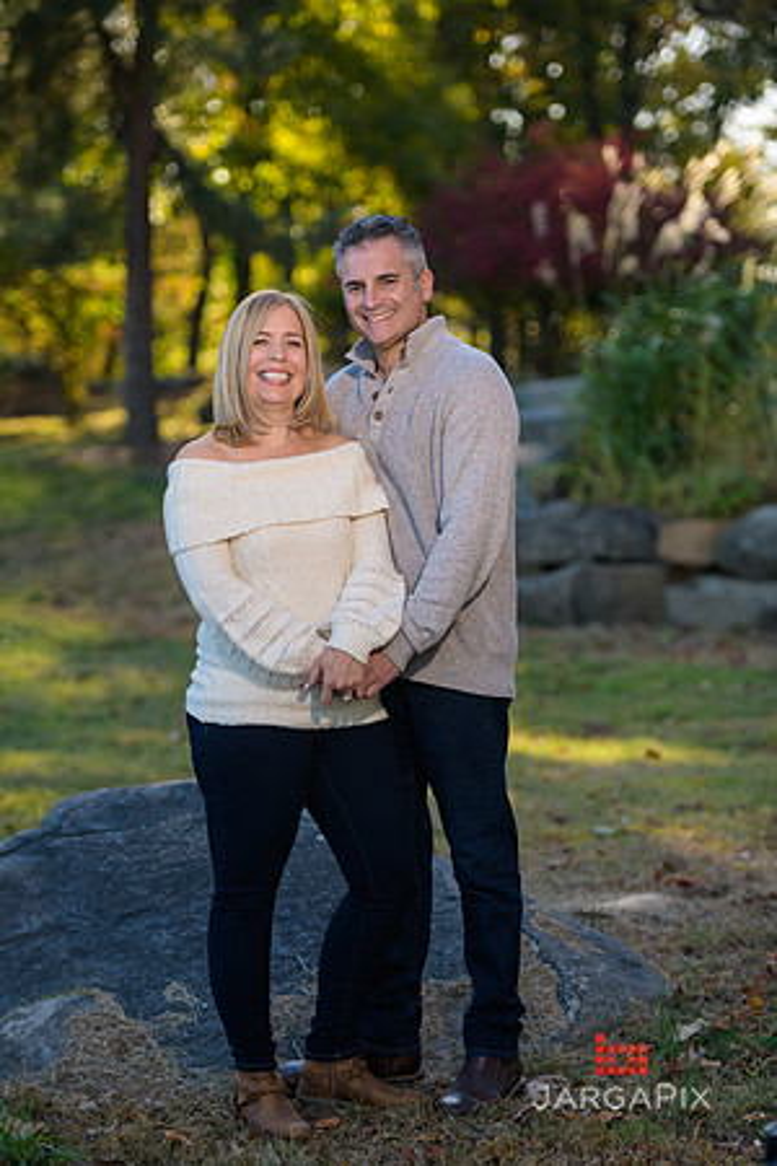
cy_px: 583
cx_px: 388
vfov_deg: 19.5
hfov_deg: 13.0
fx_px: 3399
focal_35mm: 105
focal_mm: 105
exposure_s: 1/500
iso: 200
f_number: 3.2
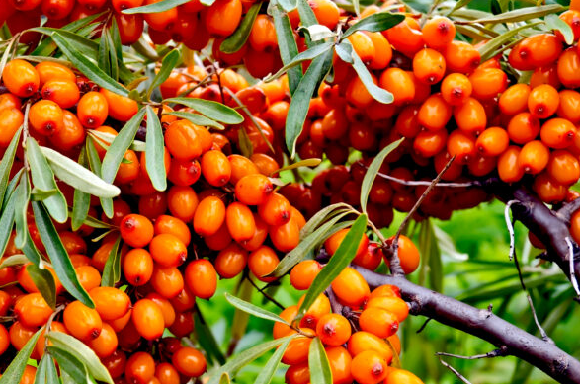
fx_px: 1093
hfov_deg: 28.8
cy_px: 268
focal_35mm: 68
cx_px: 83
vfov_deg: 19.8
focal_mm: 26
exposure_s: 1/100
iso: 100
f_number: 8
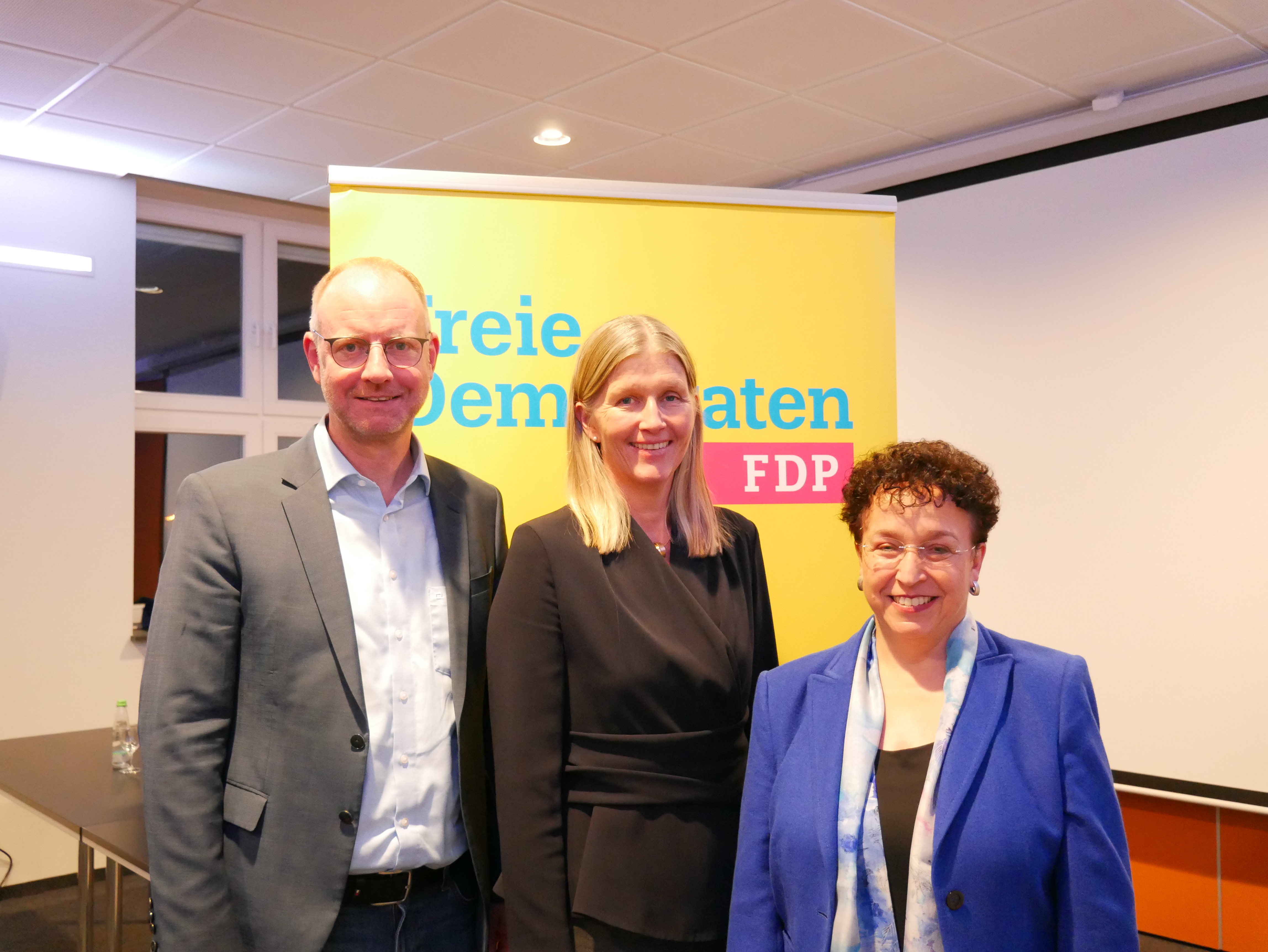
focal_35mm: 34
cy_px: 476
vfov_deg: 41.8
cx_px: 634
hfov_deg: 53.9
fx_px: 1246
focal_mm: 17
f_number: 3.8
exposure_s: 1/30
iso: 3200
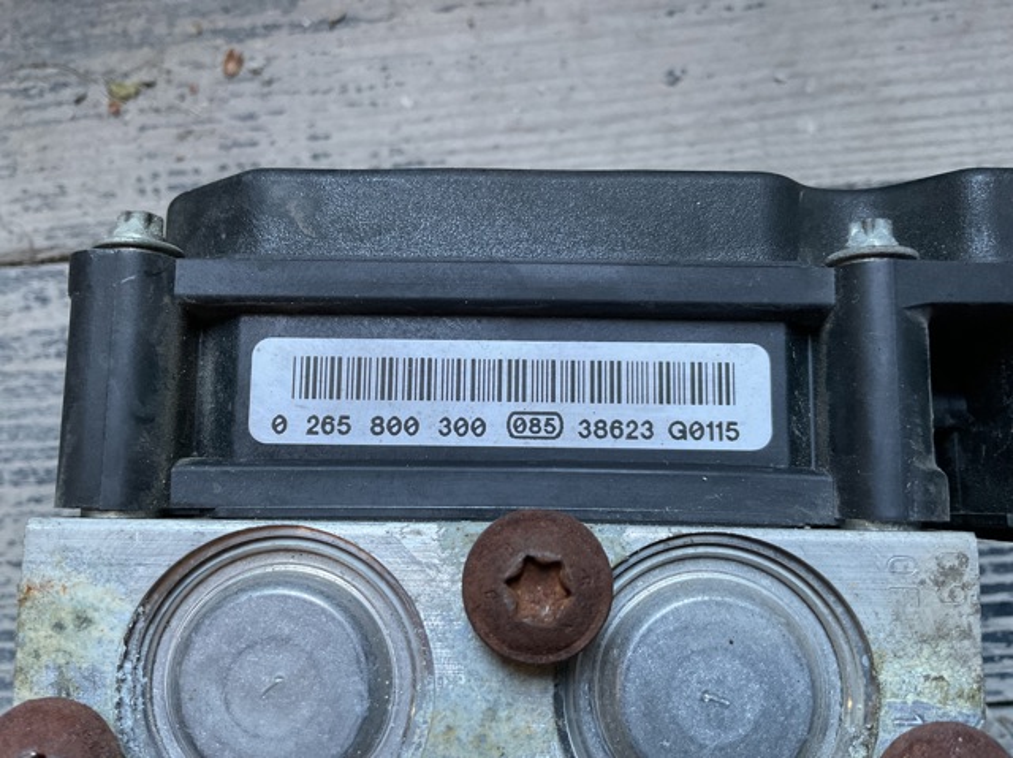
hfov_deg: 61.7
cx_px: 506
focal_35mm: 29
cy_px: 379
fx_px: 848
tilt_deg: -82.3
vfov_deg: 48.2
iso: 125
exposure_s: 1/60
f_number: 1.8
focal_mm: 3
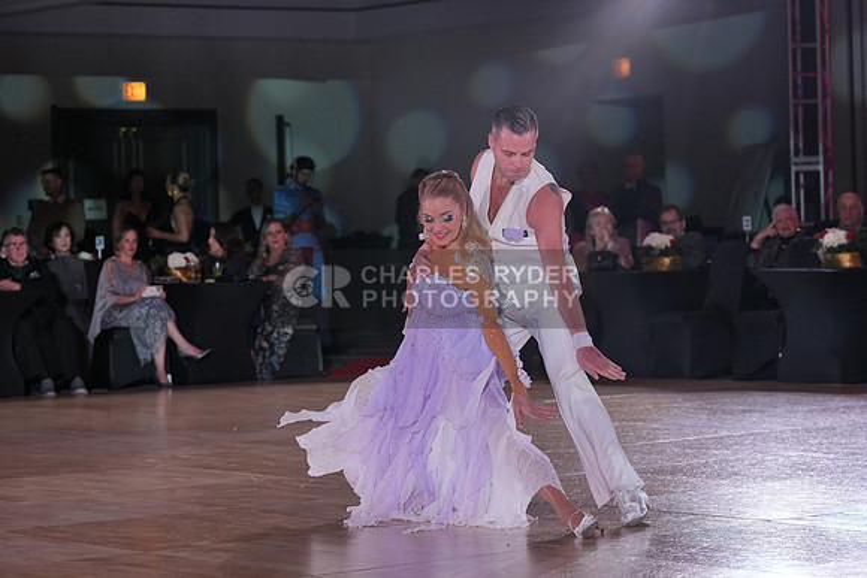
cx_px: 434
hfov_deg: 18.3
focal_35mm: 112
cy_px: 289
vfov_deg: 12.2
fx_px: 2698
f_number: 5
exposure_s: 1/400
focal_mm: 112
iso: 1600
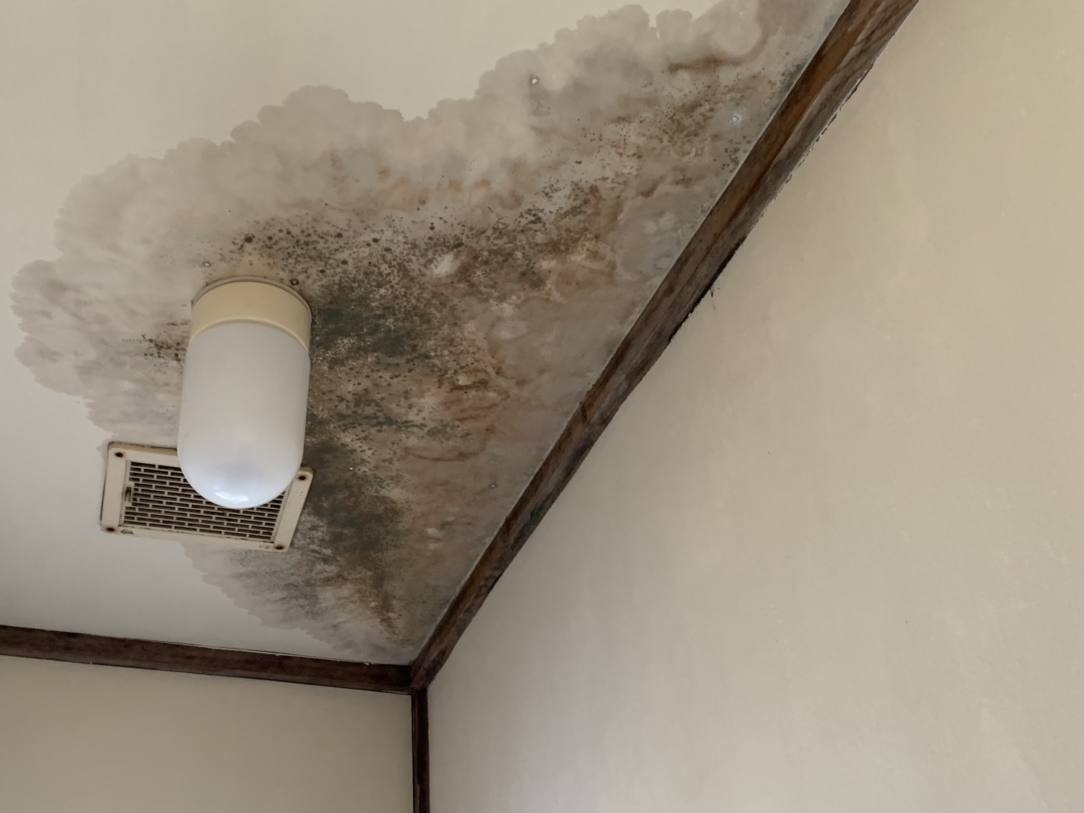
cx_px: 384
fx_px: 1159
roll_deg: -2.6
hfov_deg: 49.5
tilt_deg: +37.4
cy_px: 426
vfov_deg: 38.7
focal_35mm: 37
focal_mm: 4.25
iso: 160
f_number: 1.8
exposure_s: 1/60
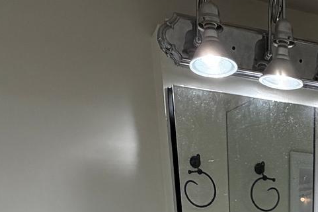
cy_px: 433
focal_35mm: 62
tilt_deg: -16.0
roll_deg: +0.8
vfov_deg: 16.4
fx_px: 548
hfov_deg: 29.6
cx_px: 336
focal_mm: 2.22
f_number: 2.2
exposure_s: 1/120
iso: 125
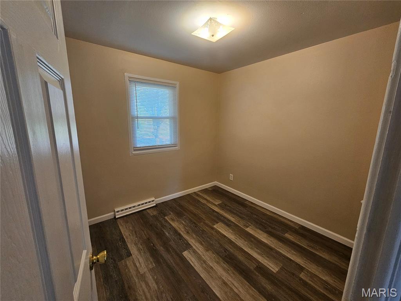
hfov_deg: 106.2
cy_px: 150
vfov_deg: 89.9
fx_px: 151
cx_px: 200
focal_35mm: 13
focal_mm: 2.2
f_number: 2.2
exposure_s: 1/60
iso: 200
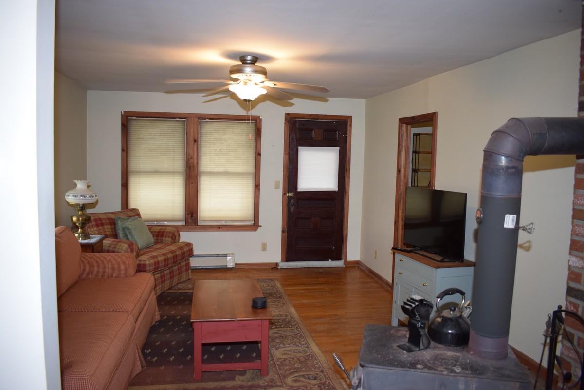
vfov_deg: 47.9
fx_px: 438
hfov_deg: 67.4
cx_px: 292
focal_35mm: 27
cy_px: 195
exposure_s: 1/60
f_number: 3.5
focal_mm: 18
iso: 800
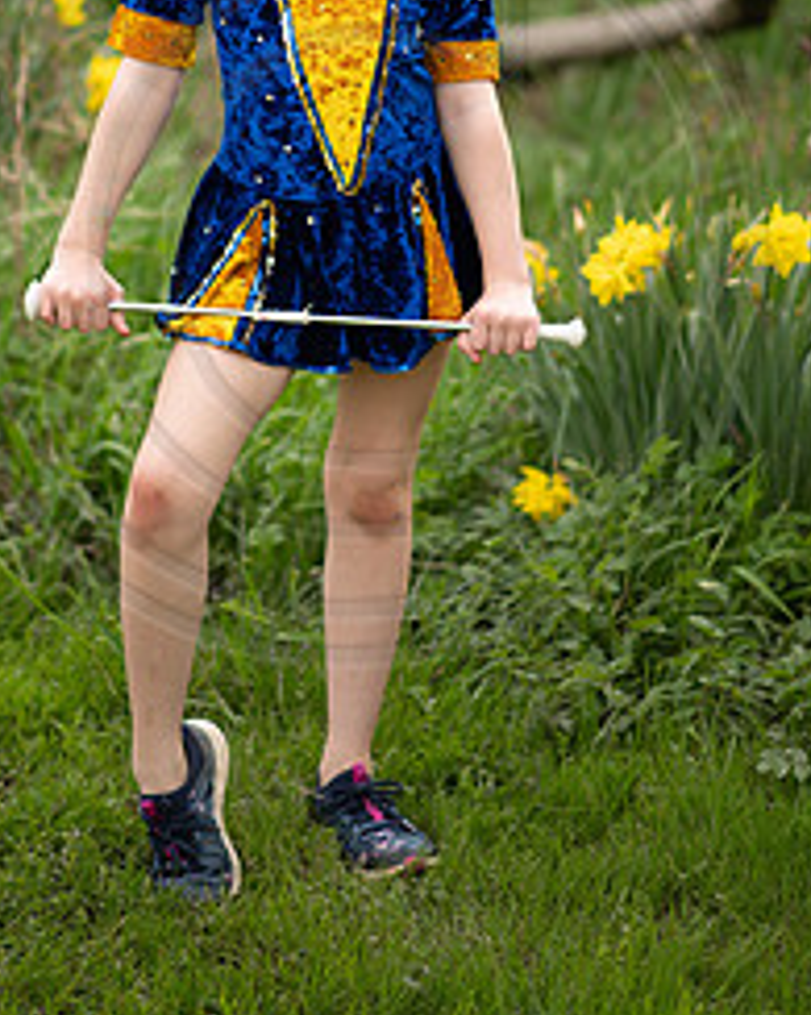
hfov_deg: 10.5
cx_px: 347
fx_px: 4413
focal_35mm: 147
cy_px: 154
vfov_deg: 13.0
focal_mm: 85
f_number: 1.8
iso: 100
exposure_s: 1/500
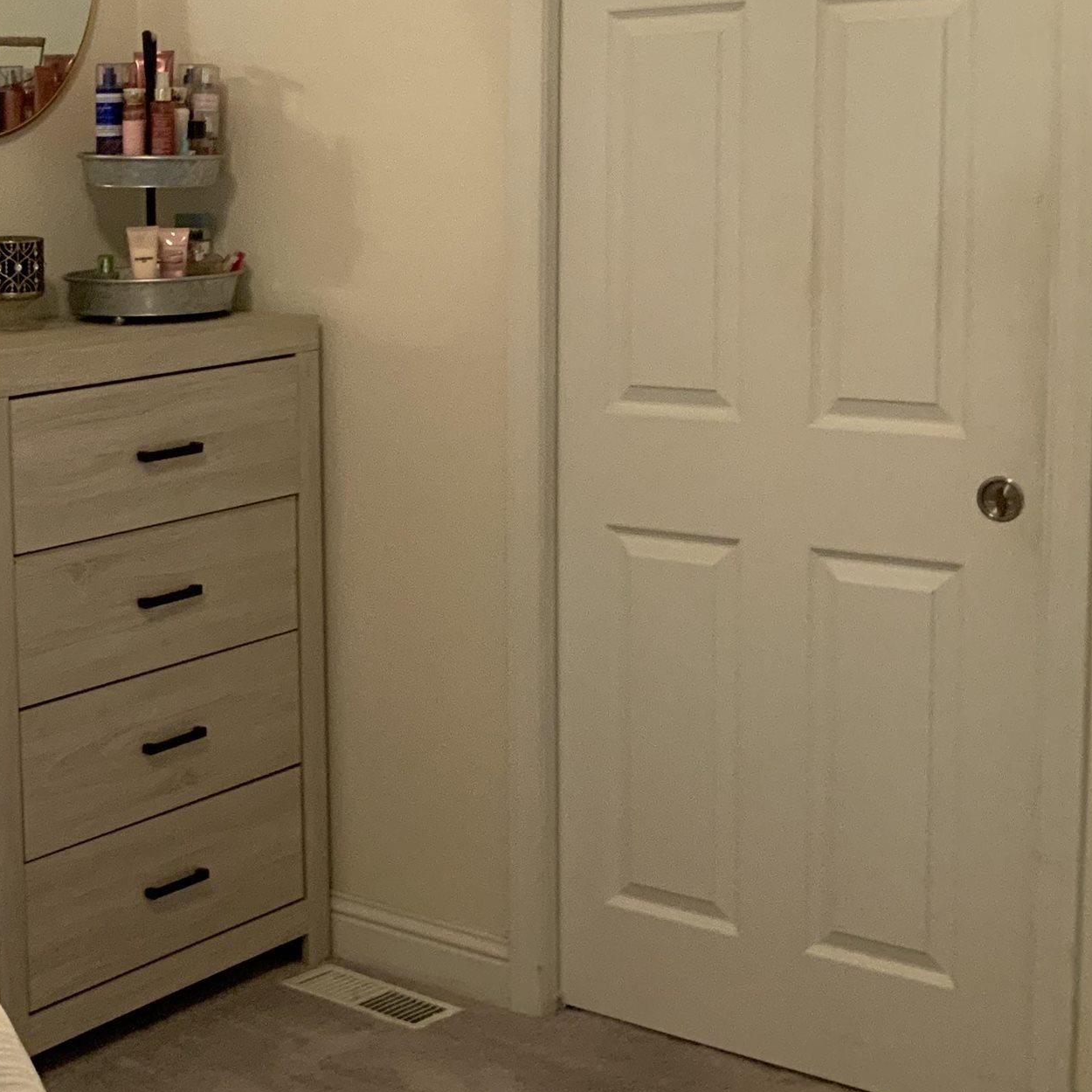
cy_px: 417
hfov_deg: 25.8
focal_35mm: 63
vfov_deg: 27.2
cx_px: -18
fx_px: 2248
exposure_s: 1/60
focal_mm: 3
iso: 200
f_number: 1.8
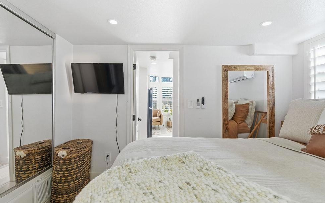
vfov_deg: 68.0
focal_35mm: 17
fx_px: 151
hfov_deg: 94.3
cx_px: 157
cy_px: 105
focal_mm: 16
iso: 250
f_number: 8
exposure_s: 1/100
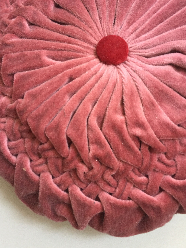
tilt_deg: -81.5
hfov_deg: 45.4
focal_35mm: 31
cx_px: 94
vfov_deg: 58.3
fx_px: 222
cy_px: 131
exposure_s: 1/20
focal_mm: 4.15
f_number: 2.2
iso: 250
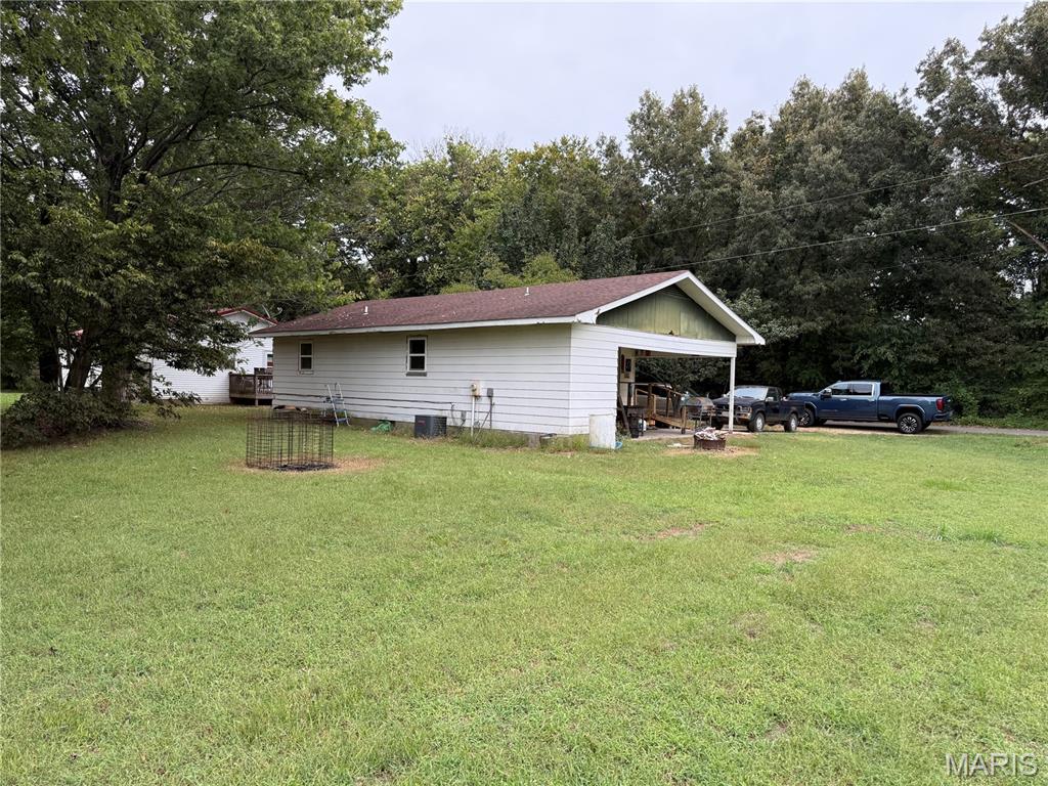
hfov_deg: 71.6
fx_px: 727
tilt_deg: -0.5
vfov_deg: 56.8
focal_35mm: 24
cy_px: 393
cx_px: 524
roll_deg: -1.2
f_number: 1.78
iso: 100
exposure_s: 1/229
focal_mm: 6.76
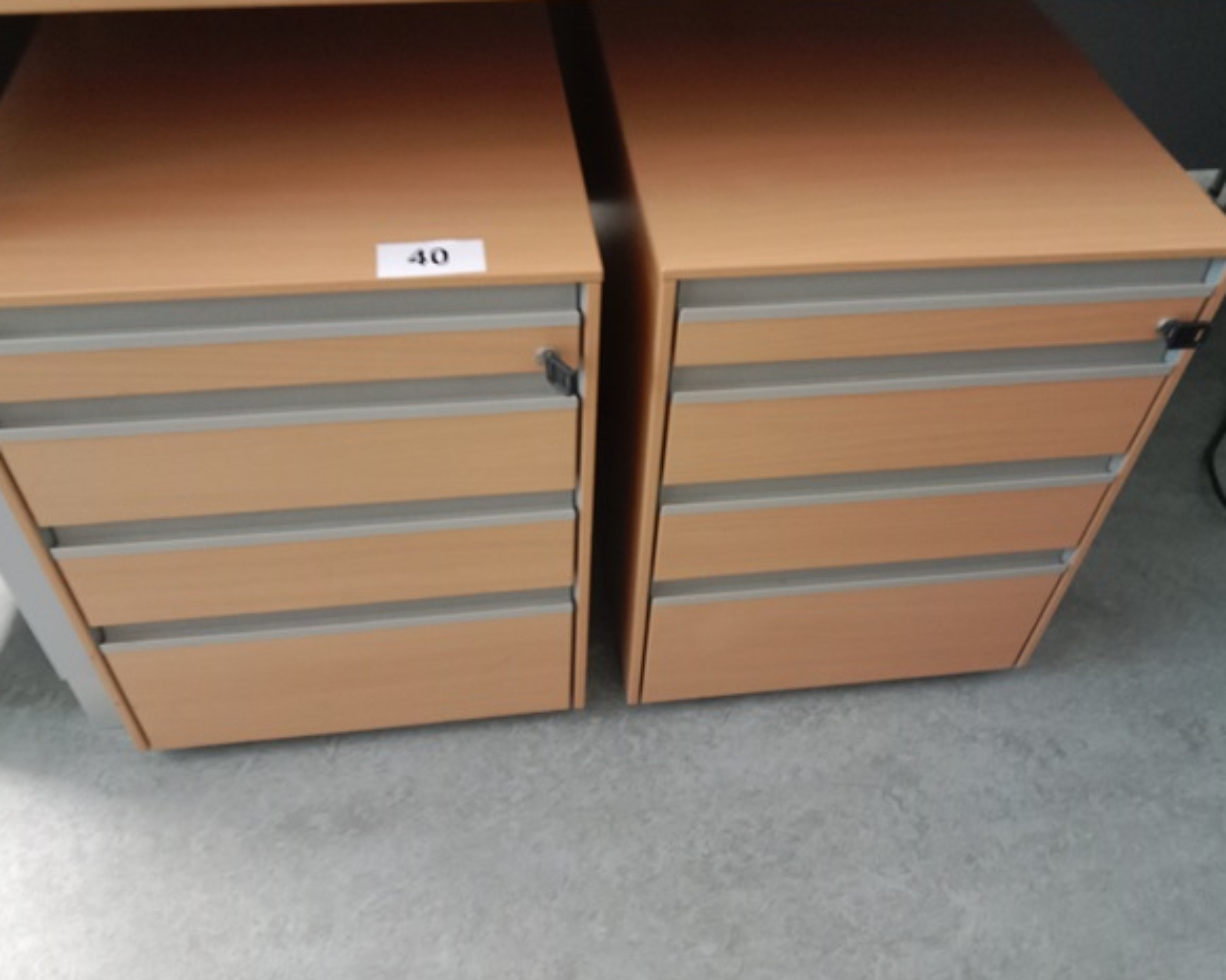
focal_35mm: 29
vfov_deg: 49.9
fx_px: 1052
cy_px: 487
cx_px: 642
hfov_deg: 60.4
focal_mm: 3.65
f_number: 2.2
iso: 1696
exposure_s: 1/16.7
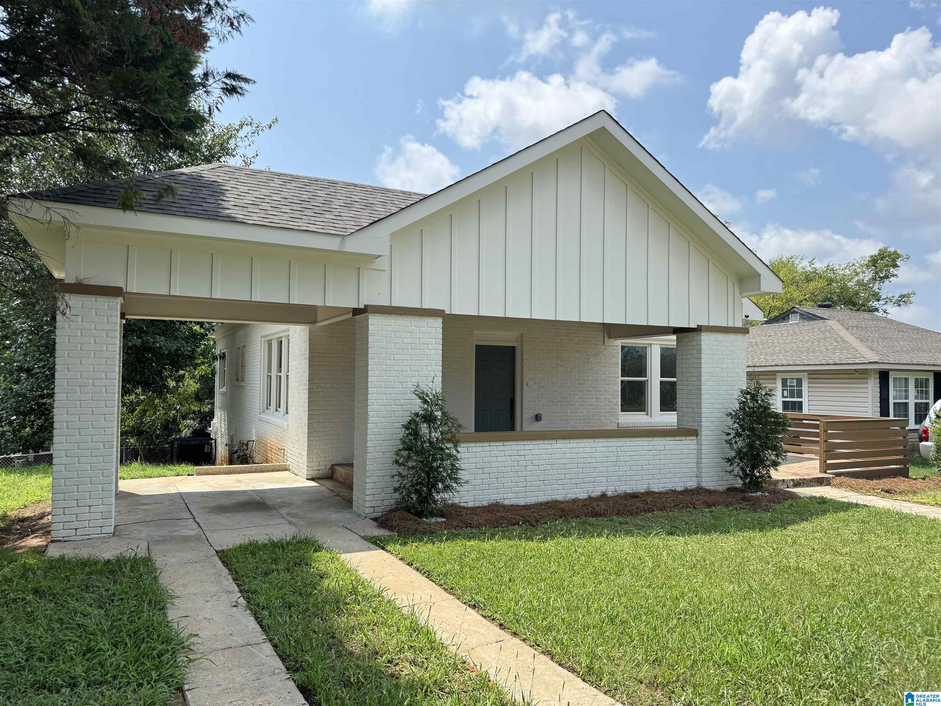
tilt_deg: +2.3
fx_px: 652
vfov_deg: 56.8
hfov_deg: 71.6
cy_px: 353
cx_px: 470
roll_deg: -0.5
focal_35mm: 24
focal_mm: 6.76
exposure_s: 1/1285
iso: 80
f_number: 1.78
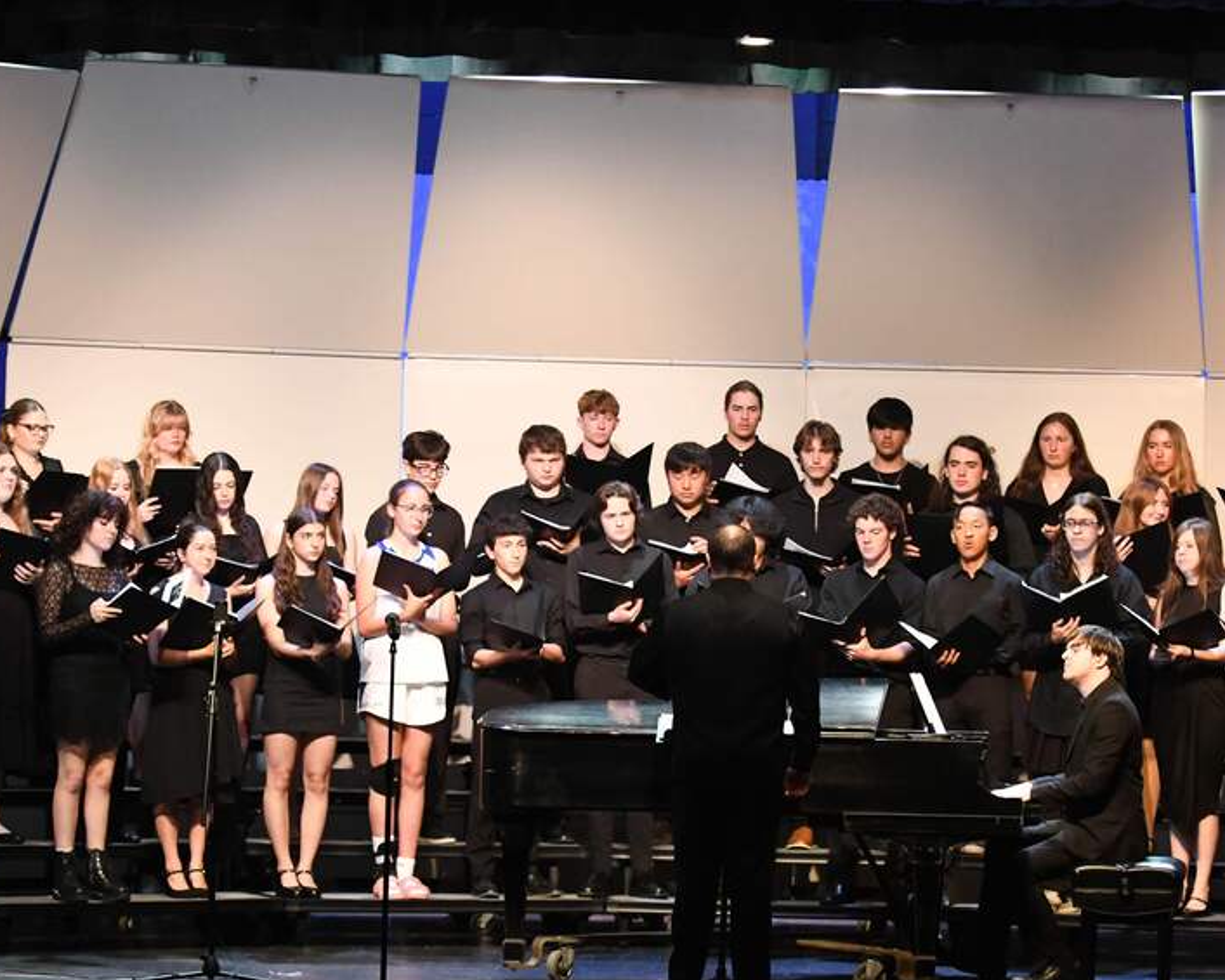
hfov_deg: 13.5
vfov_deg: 10.8
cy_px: 535
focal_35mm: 143
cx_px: 699
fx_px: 5185
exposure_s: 1/400
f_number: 2.8
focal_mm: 70
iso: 6400
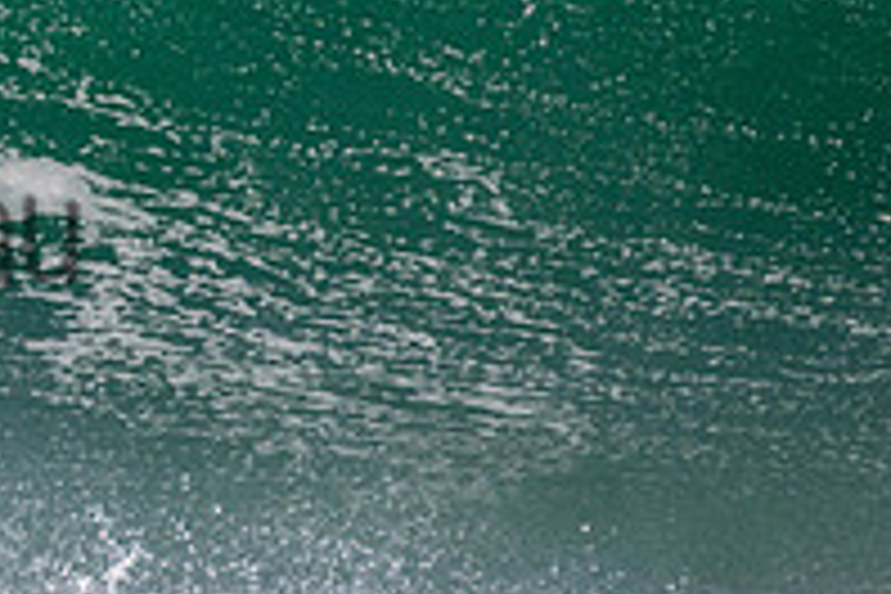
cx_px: -396
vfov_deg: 0.6
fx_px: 57861
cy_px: 178
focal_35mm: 2338
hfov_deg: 0.9
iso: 1600
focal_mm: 800
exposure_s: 1/2000
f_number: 11
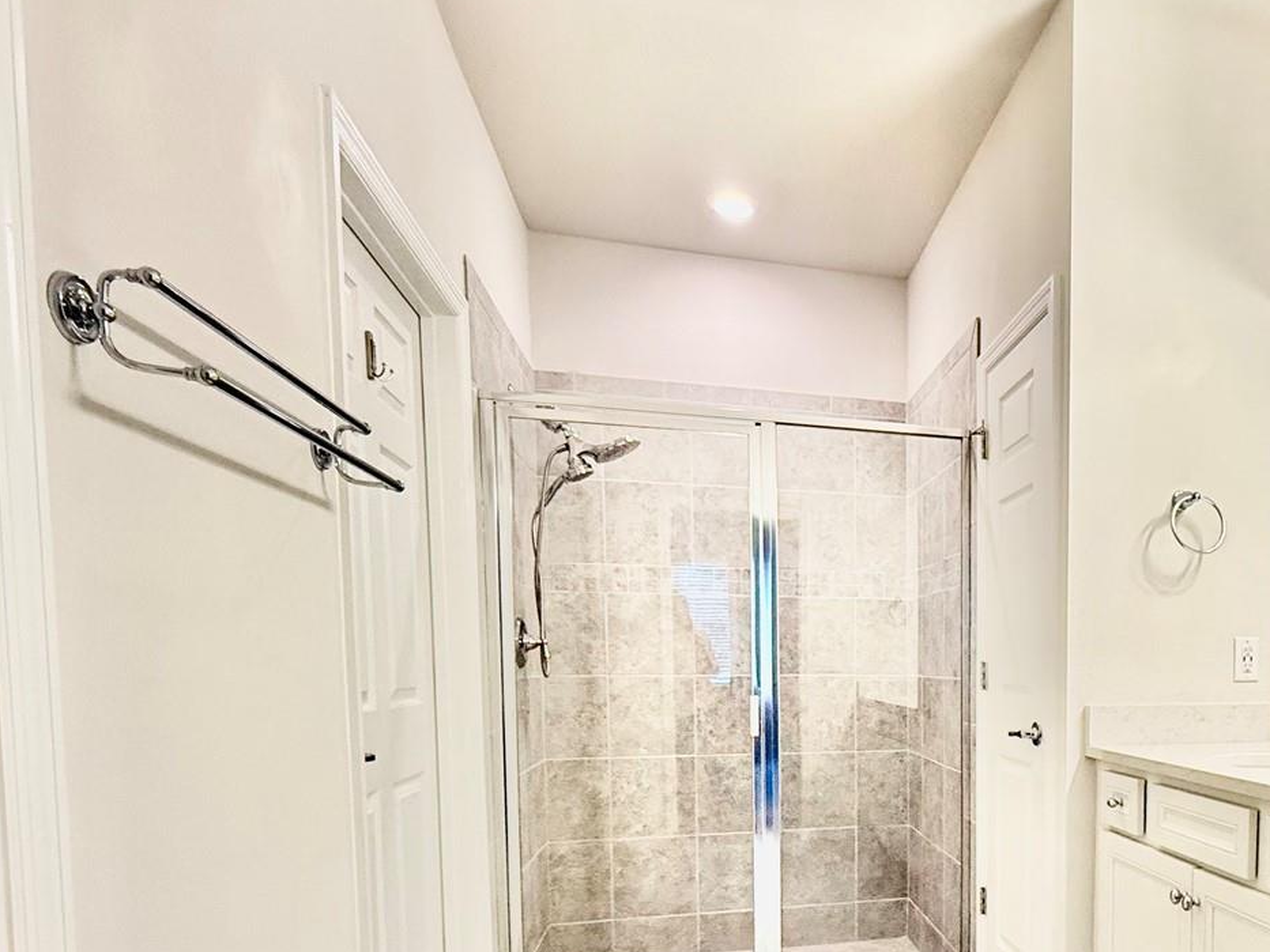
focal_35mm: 24
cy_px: 717
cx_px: 954
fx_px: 881
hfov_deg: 67.0
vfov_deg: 54.1
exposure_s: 1/120
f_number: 2.2
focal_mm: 2.22
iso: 320
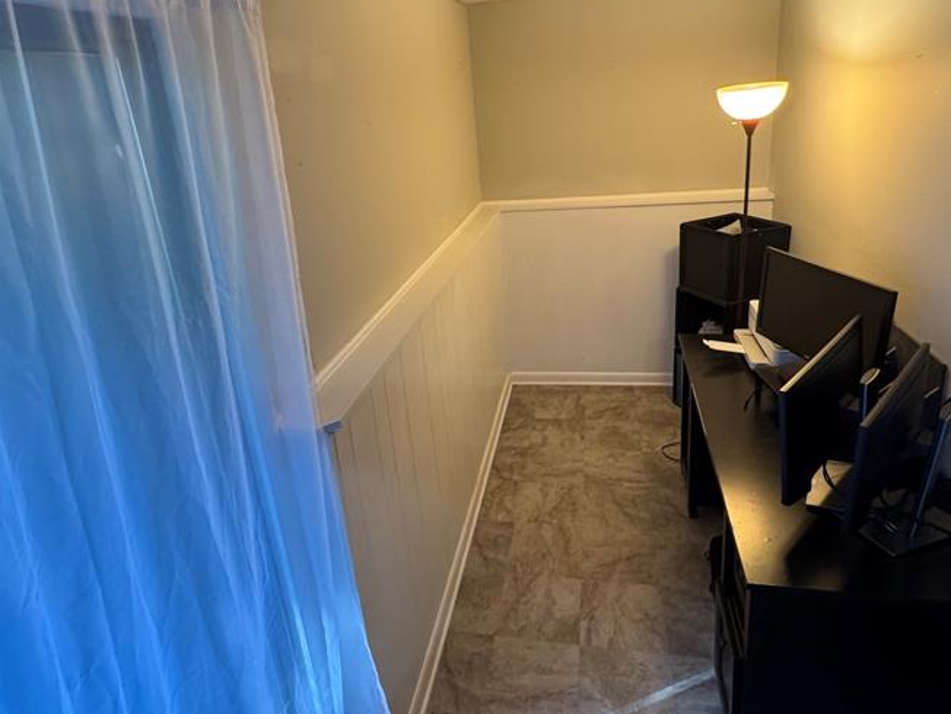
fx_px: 604
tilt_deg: -17.5
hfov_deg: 76.4
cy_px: 292
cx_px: 465
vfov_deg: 60.7
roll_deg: +4.8
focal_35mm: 22
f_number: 2.2
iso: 320
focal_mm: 2.22
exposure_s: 1/60
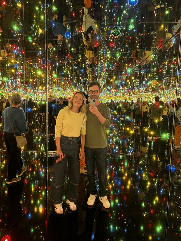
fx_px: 181
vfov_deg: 67.3
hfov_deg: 53.1
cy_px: 120
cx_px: 90
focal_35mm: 26
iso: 500
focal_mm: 5.7
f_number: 1.5
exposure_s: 1/60
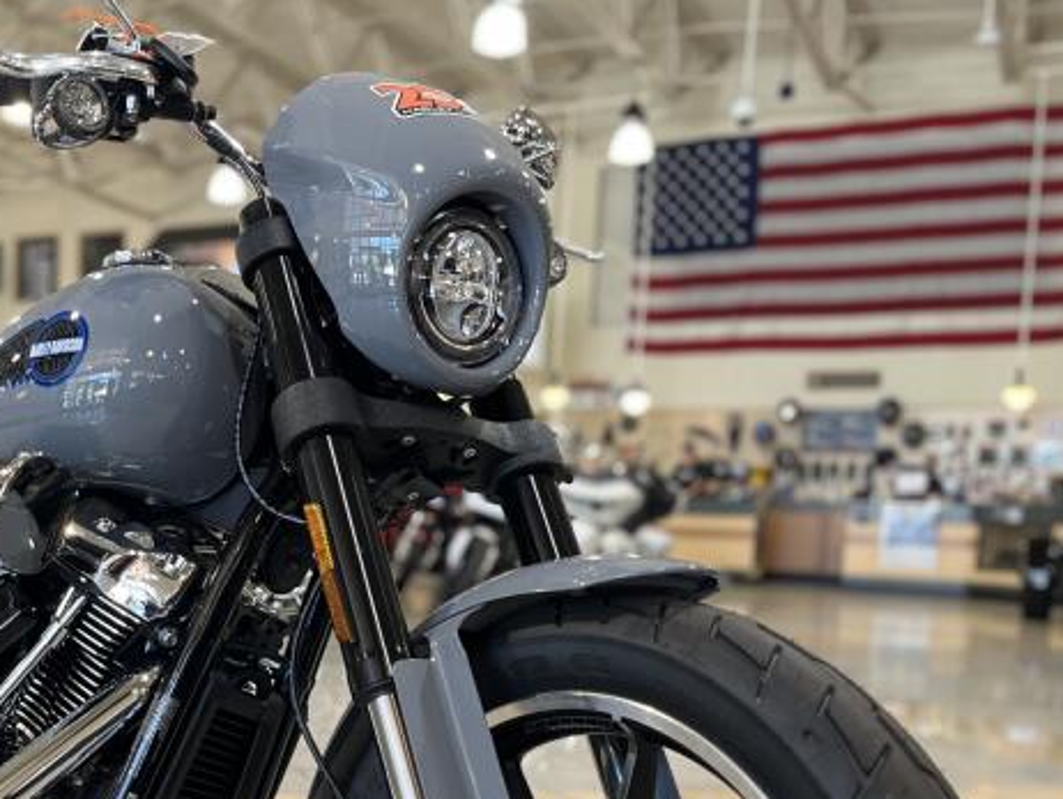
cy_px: 633
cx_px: 205
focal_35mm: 45
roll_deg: -1.6
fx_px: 1383
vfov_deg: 31.4
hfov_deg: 40.3
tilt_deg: -5.1
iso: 125
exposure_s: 1/60
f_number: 1.6
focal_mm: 5.1
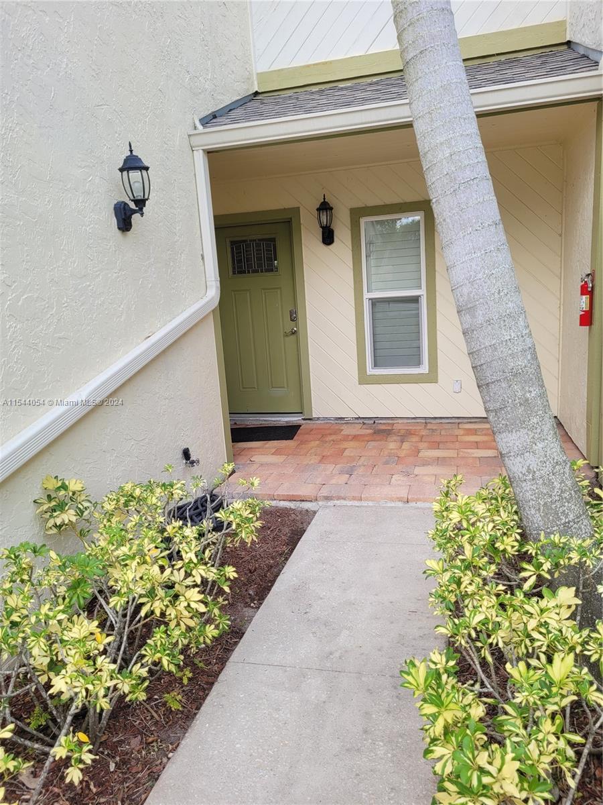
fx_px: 604
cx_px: 302
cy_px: 402
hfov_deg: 53.1
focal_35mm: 26
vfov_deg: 67.3
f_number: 1.8
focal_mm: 5.4
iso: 40
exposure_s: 1/308
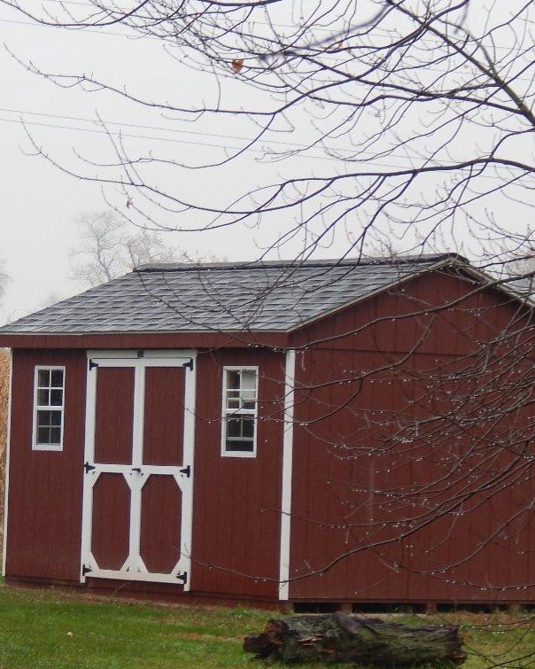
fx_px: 4236
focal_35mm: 214
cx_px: 40
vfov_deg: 9.0
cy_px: 413
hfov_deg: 7.2
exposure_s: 1/160
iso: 125
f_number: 4.6
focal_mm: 20.5
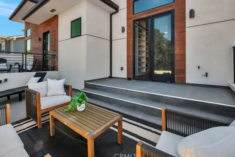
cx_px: 107
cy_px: 65
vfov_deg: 69.9
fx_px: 111
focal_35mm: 17
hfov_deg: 93.0
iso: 1250
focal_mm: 14
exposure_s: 1/640
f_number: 10
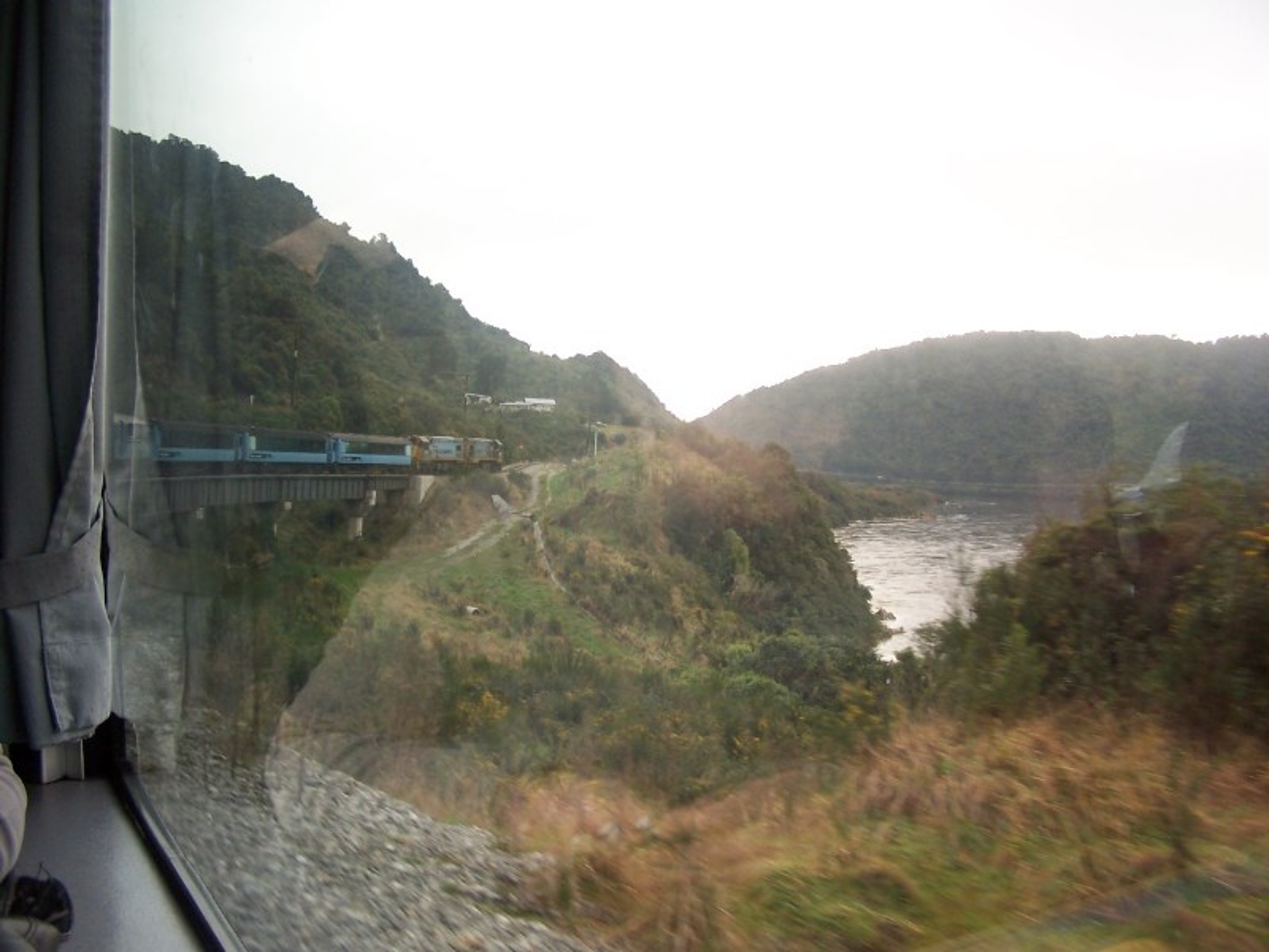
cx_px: 634
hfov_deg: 49.0
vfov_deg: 37.7
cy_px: 476
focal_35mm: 38
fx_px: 1393
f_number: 2.8
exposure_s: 1/60
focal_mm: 6.3
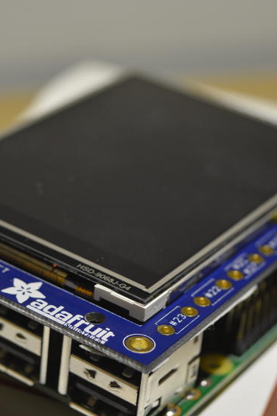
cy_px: 231
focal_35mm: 121
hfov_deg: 11.3
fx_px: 1395
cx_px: 149
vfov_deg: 16.9
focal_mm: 45
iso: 500
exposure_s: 1/60
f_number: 5
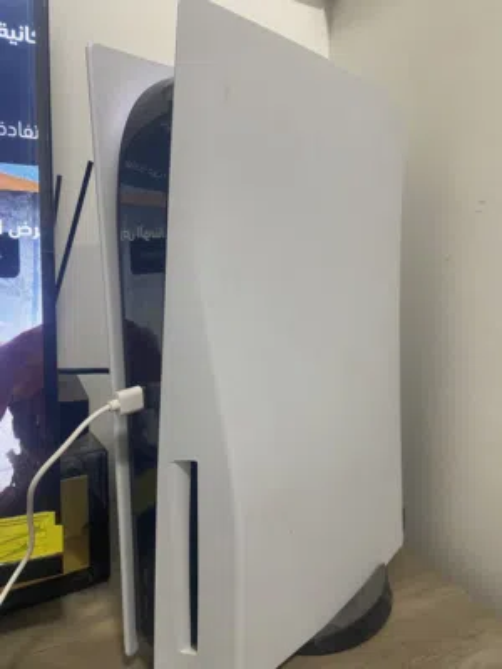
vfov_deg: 67.3
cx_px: 251
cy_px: 334
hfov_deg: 53.1
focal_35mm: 26
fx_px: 503
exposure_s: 1/60
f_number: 1.8
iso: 250
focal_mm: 4.25
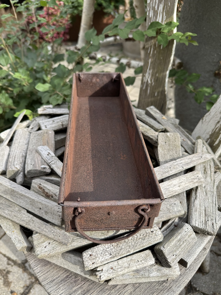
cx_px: 110
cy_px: 148
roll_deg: +0.7
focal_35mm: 24
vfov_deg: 71.6
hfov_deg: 56.8
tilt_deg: -41.0
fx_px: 204
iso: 80
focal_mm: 6.76
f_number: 1.78
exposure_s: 1/1193
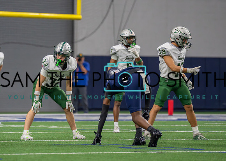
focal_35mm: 300
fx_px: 1924
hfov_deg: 6.7
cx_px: 69
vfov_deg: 4.8
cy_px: 78
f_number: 2.8
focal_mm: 200
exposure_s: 1/1600
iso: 4000
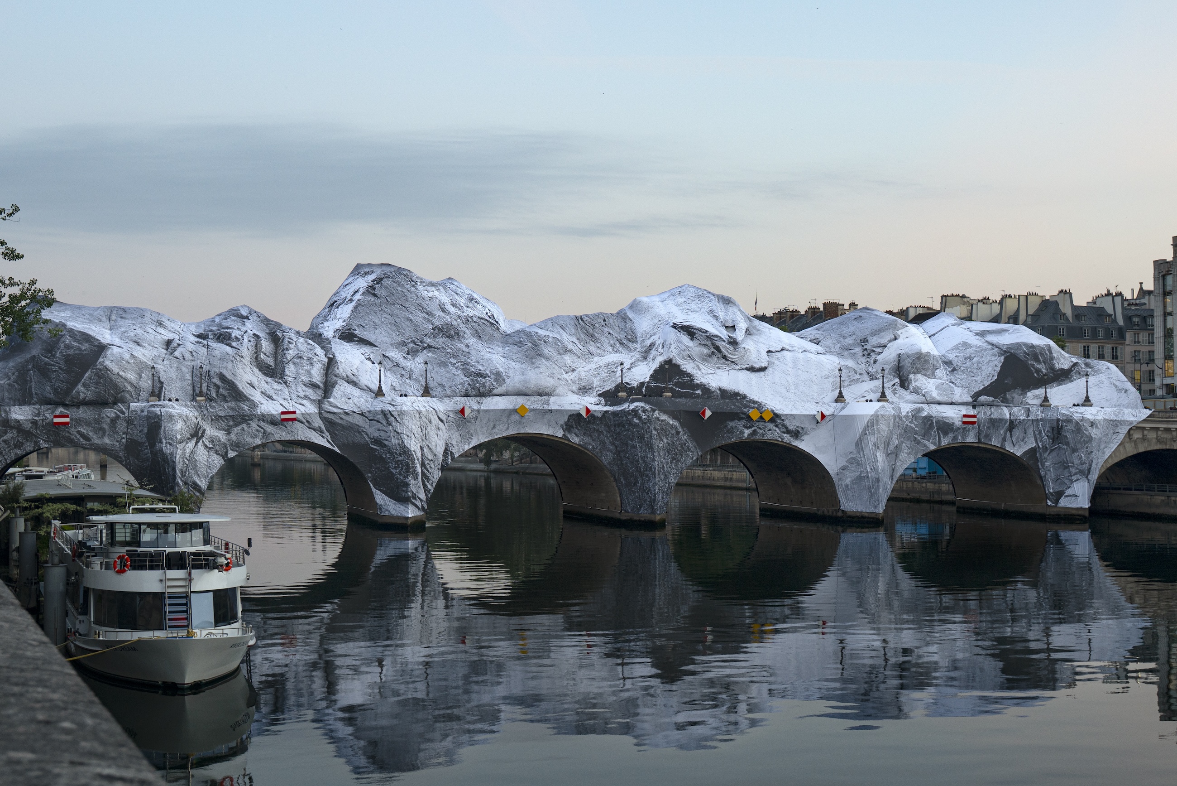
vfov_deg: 29.3
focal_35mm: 46
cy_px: 393
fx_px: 1504
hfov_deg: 42.7
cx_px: 588
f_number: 4
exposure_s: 1/100
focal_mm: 31
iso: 320
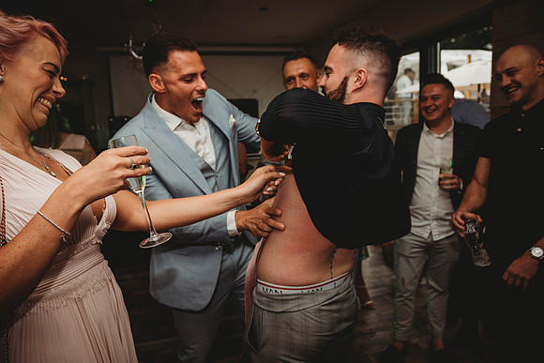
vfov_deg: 53.2
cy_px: 182
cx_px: 272
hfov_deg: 73.7
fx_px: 363
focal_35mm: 24
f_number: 4.5
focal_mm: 24
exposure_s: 1/60
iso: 400
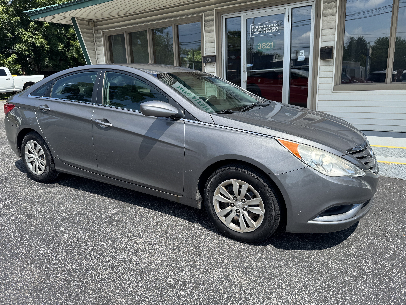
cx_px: 204
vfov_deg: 54.9
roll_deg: +1.3
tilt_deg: -13.3
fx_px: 293
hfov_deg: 69.4
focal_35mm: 25
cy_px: 147
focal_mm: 6.76
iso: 80
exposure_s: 1/2710
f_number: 1.78
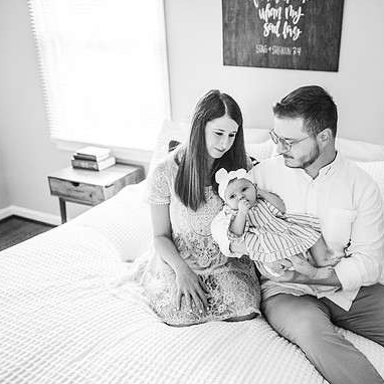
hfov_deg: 51.4
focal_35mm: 31
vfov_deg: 52.5
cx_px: 262
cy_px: 194
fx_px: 389
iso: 1250
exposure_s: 1/200
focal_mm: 24
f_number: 2.5
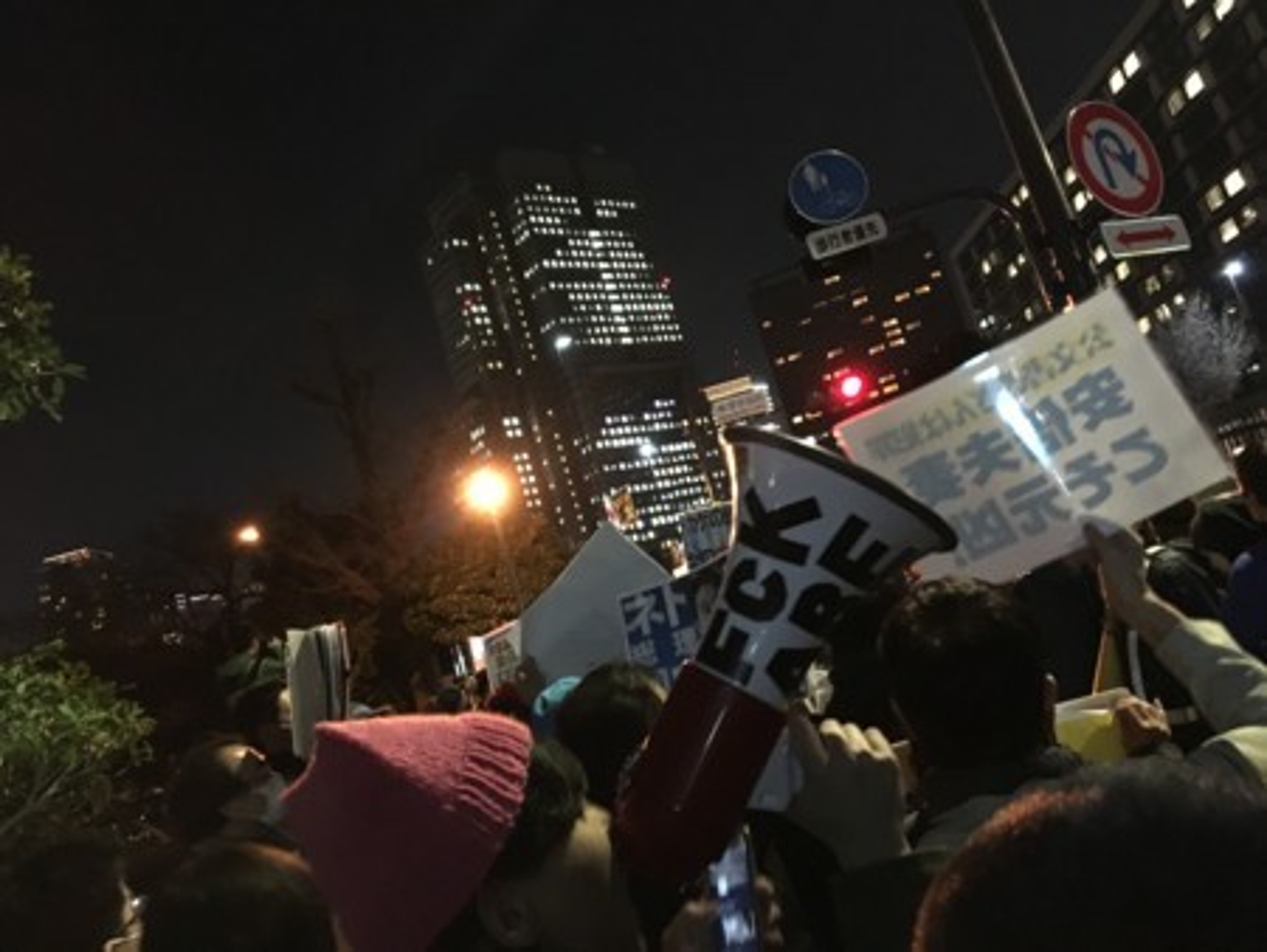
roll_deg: +16.9
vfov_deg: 48.3
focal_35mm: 29
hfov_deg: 61.6
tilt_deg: +11.1
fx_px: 1062
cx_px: 634
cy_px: 476
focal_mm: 4.15
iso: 640
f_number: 2.2
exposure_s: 1/15
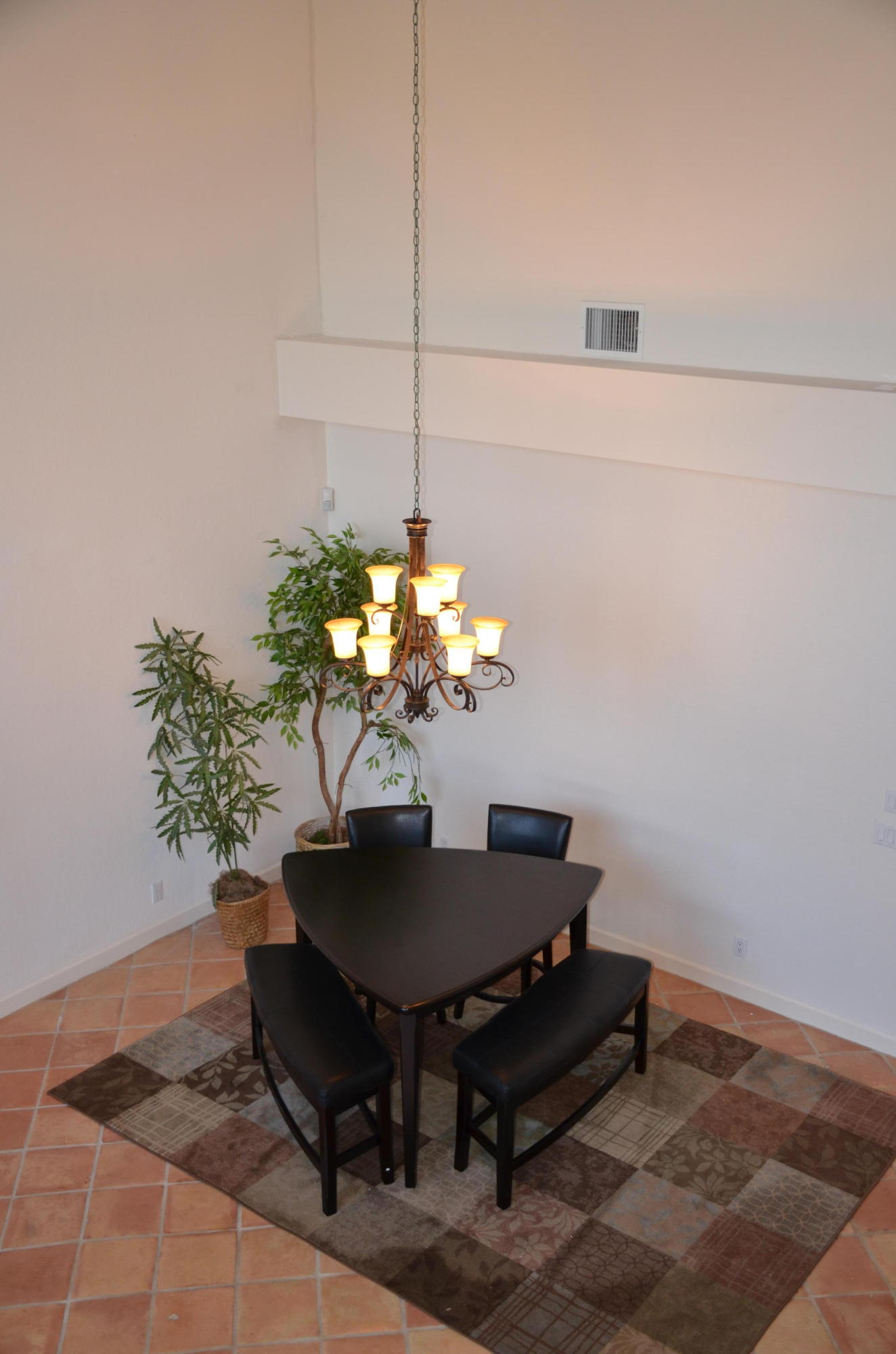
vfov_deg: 53.2
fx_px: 1350
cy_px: 677
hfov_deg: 36.7
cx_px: 448
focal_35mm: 36
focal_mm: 24
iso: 450
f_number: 3.8
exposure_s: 1/60
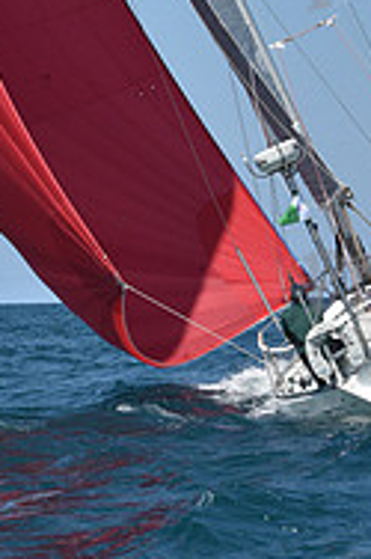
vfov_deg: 9.4
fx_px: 3345
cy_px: -178
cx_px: 150
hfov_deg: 6.3
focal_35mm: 216
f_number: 7.1
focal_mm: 70
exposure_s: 1/1600
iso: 250
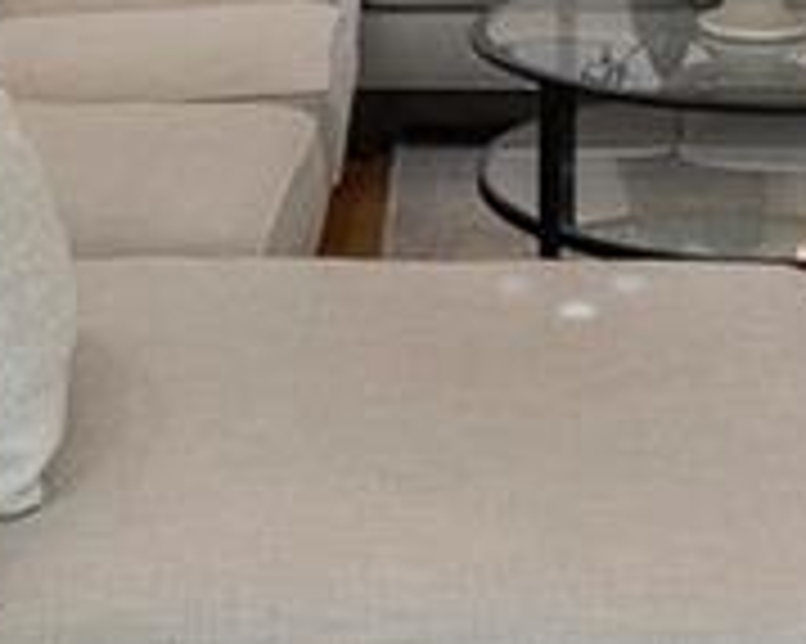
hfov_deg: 22.2
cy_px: -495
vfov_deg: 15.5
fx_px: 2050
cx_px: 509
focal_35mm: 86
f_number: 8
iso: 640
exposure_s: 1/10
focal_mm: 16
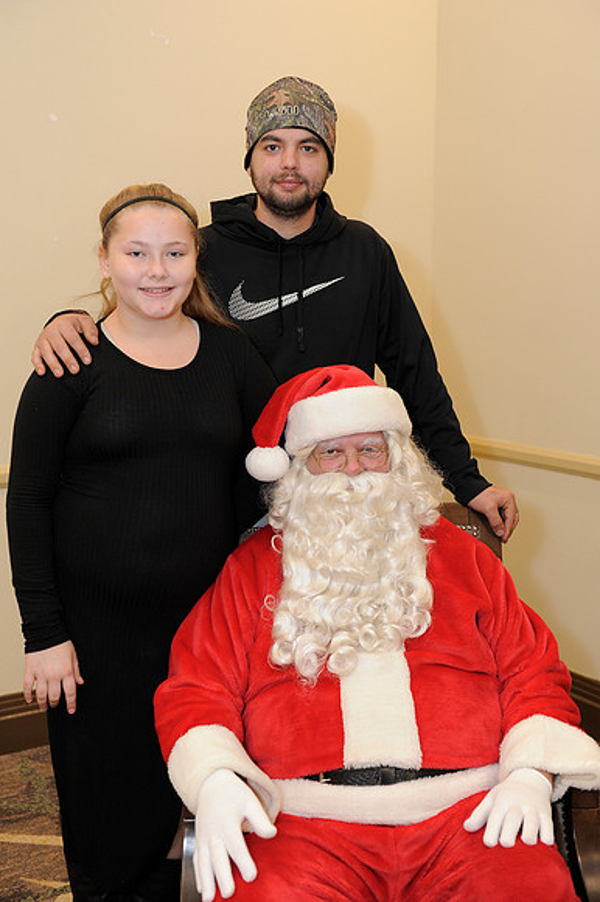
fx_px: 1251
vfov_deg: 39.6
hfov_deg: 27.0
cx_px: 300
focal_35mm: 50
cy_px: 451
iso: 1600
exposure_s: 1/100
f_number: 4
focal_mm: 50
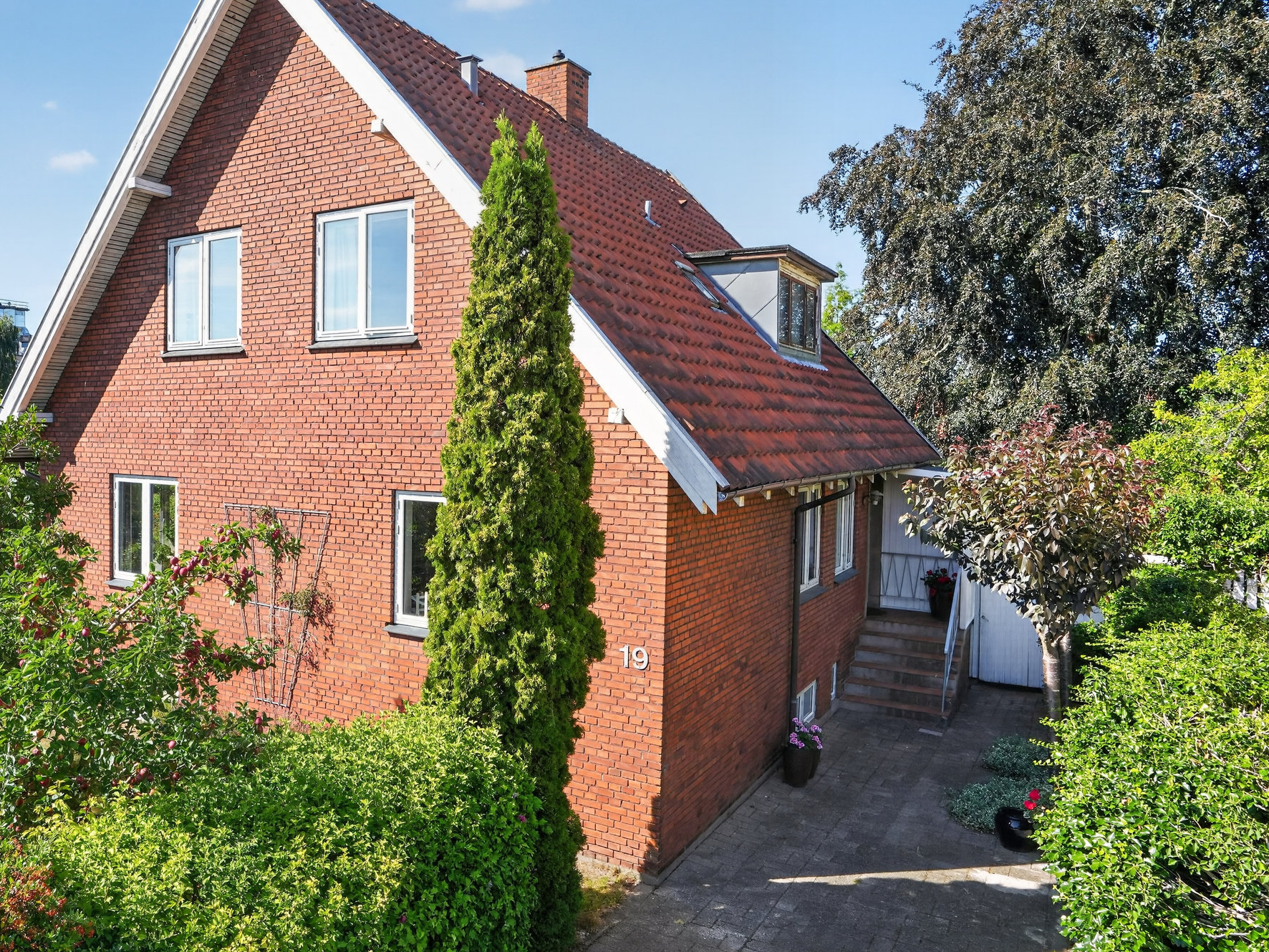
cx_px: 404
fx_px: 916
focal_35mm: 25
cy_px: 451
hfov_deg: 67.1
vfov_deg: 54.9
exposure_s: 1/200
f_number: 8
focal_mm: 18
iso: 400
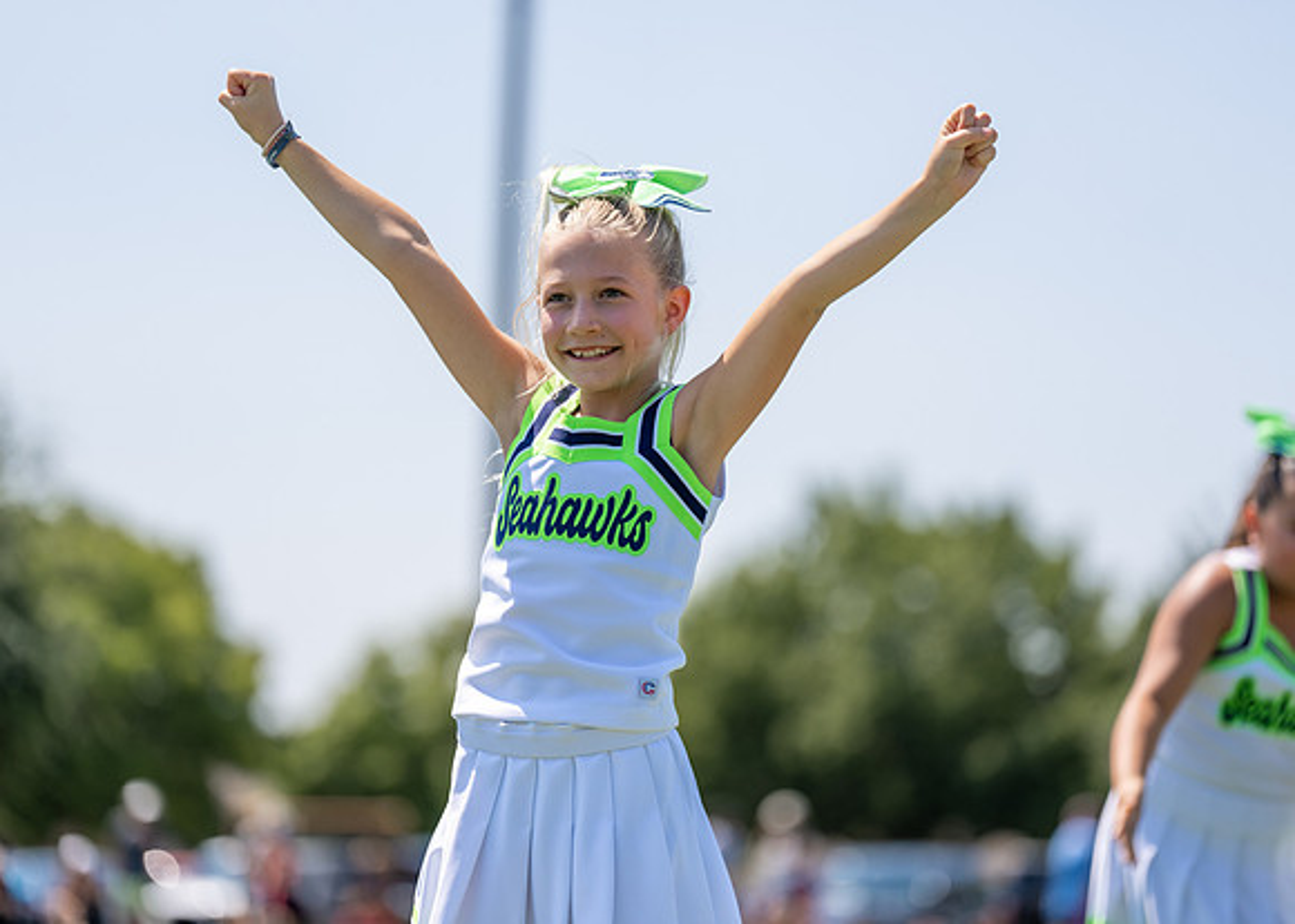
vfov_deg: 8.9
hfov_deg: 12.4
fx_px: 5949
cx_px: 648
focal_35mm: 162
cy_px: 462
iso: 100
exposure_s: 1/1600
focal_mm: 153
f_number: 2.8
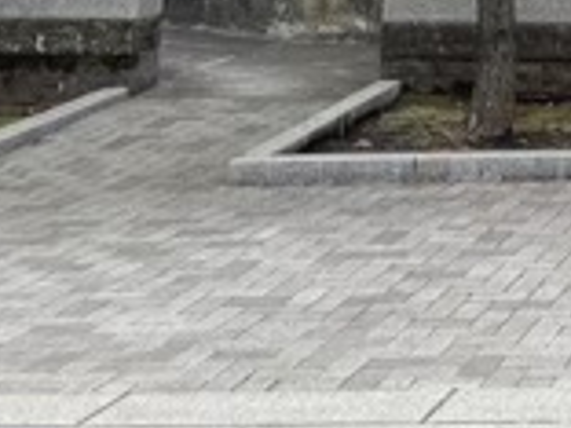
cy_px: -415
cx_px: 988
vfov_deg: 11.5
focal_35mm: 117
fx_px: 1930
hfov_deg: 14.9
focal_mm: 5.96
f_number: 1.6
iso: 50
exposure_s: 1/1543
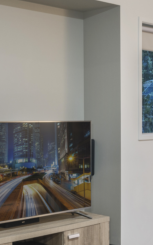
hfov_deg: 16.6
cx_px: 118
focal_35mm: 78
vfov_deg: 26.5
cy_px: 121
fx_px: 520
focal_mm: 16
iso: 100
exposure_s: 5
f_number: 8
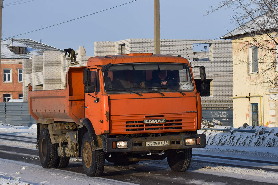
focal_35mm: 82
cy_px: 92
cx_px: 139
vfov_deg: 16.6
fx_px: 637
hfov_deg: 24.6
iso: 100
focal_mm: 55
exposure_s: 1/1000
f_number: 5.6
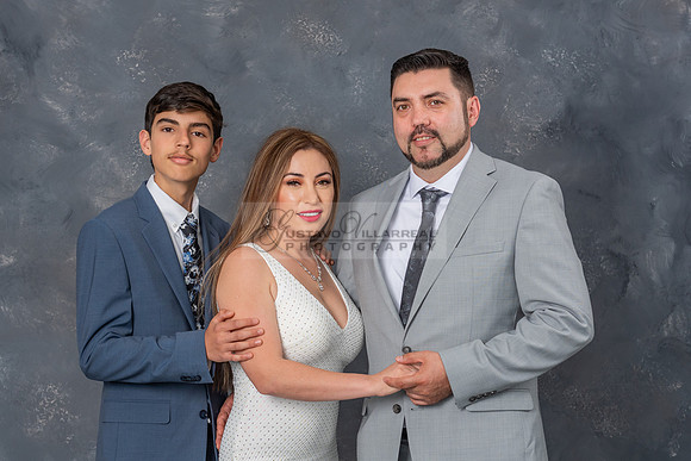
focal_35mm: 80
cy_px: 309
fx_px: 1538
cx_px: 310
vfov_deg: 17.0
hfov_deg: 25.3
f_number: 5.6
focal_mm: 55
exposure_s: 1/160
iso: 200
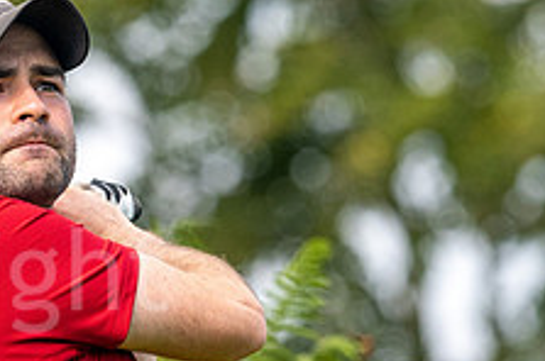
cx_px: 175
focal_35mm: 1433
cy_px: 324
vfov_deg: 1.0
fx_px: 21662
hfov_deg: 1.4
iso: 200
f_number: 5.6
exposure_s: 1/640
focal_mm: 300
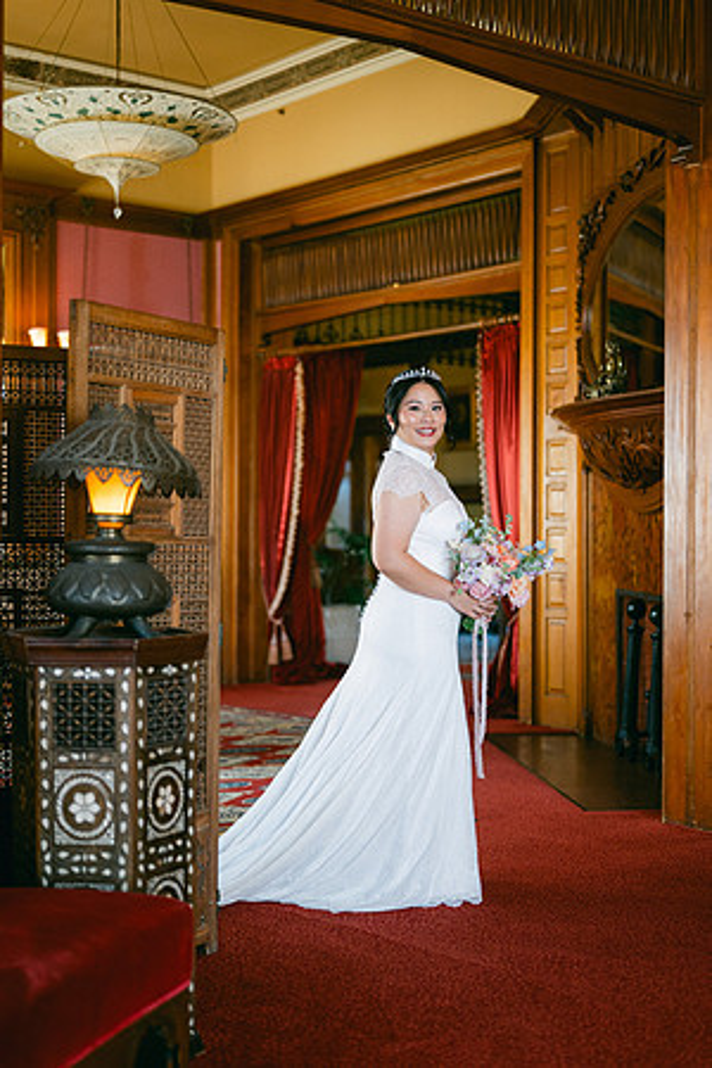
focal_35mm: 50
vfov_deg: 39.6
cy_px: 534
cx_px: 356
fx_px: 1483
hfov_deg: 27.0
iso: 400
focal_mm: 50
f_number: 1.8
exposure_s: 1/125
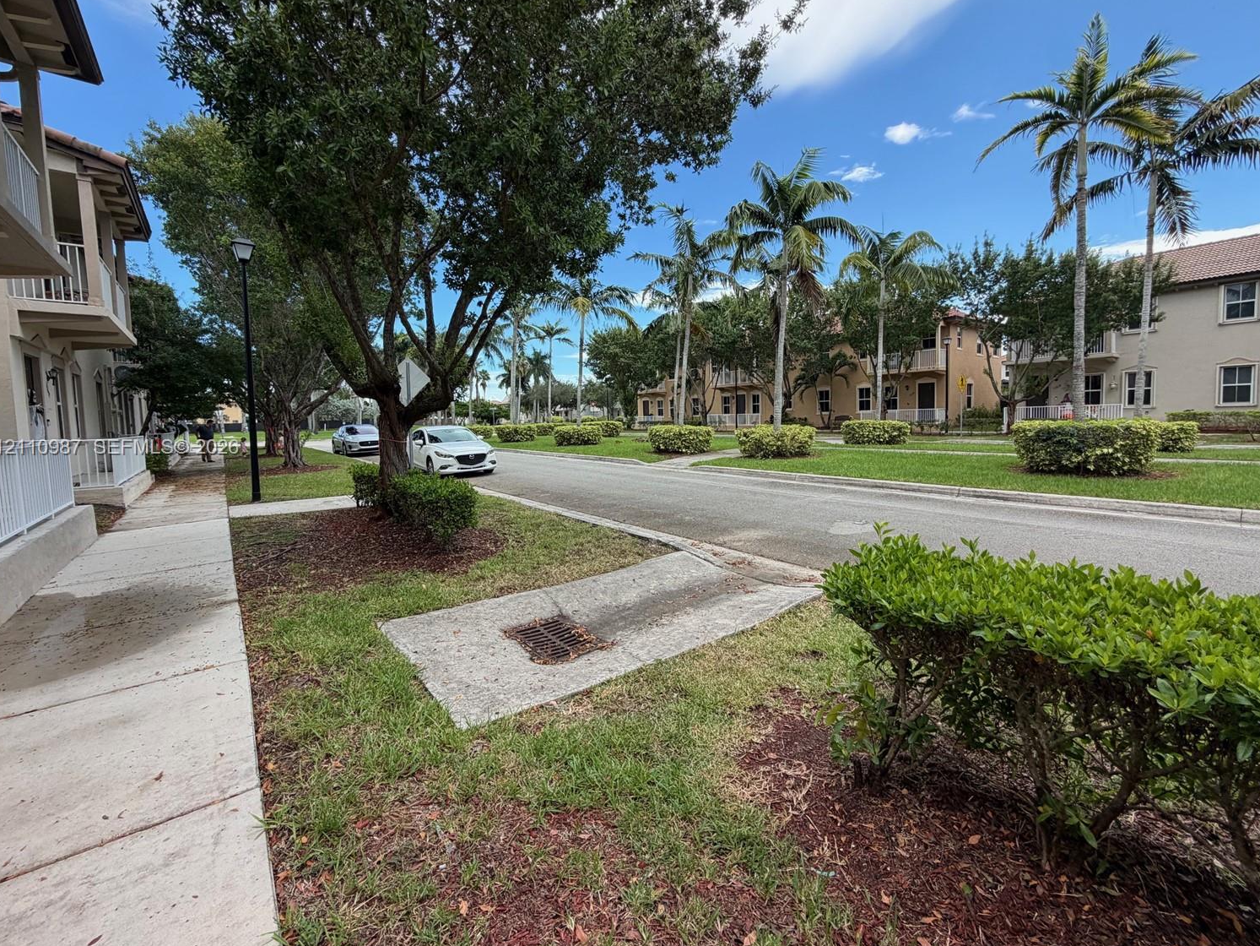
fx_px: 546
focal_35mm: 15
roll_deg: +0.9
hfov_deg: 98.1
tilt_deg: -1.4
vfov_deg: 81.7
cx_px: 652
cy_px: 449
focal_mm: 2.22
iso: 50
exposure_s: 1/502
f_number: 2.2
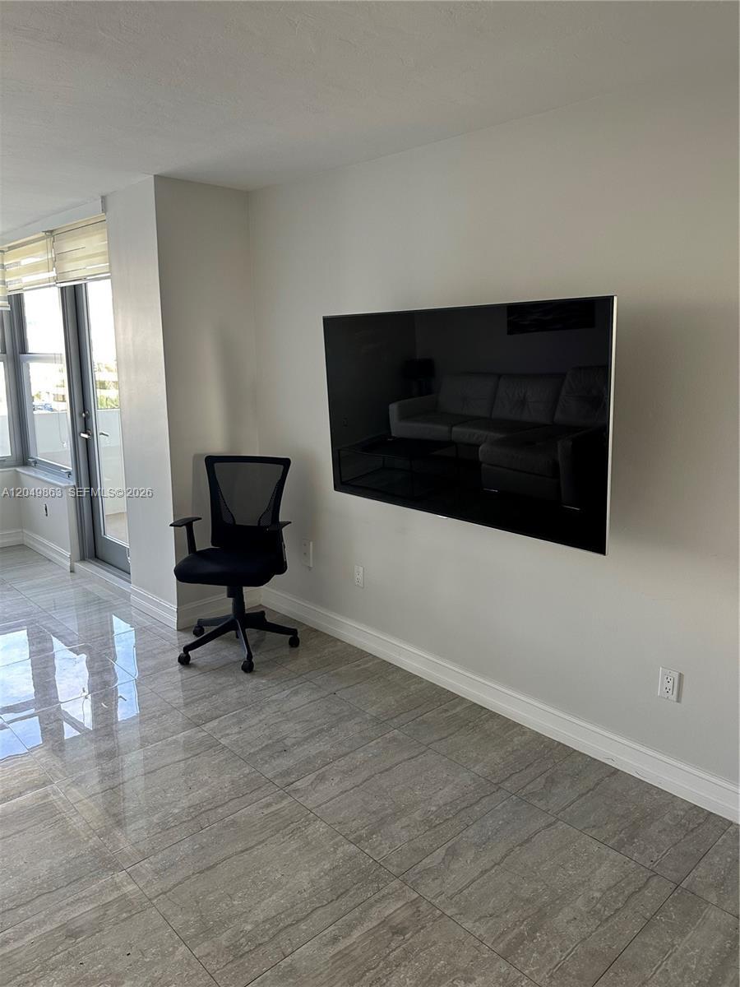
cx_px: 370
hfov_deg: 56.8
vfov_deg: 71.6
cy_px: 494
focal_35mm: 24
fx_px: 684
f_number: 1.78
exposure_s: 1/121
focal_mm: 6.86
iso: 200
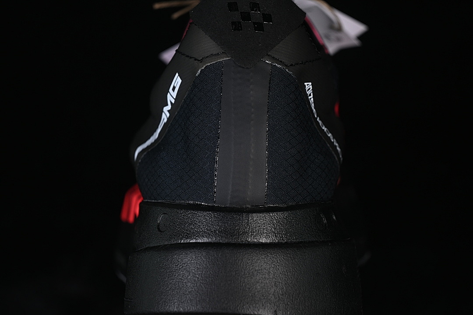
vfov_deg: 18.2
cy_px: 158
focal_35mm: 75
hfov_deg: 27.0
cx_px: 236
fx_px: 985
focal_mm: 50
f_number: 6.3
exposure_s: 1/60
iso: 160
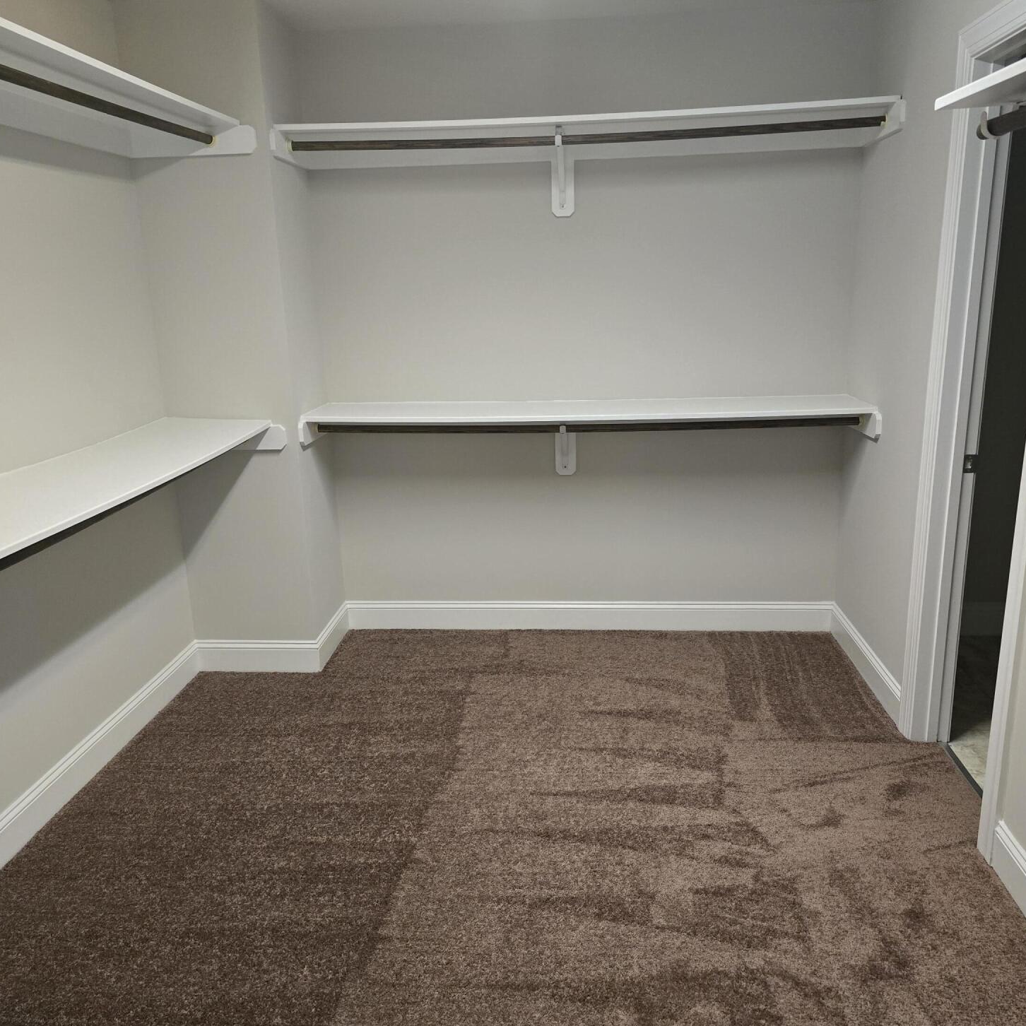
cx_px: 524
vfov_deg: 57.2
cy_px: 548
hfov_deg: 57.3
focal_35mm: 28
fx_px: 939
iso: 1000
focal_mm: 6.3
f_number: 1.7
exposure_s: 1/120
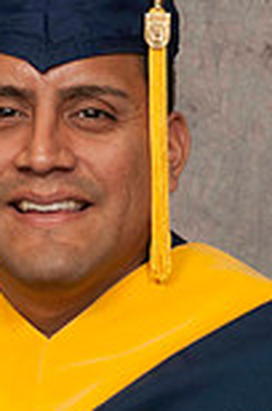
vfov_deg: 5.9
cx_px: 47
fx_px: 3996
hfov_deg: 3.9
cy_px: 387
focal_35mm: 351
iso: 200
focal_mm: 80
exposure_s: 1/60
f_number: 5.6
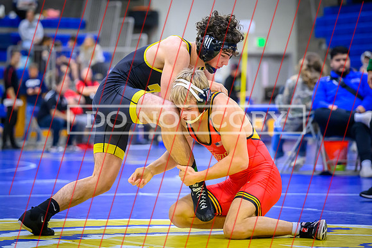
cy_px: 112
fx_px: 1471
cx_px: 162
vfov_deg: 9.6
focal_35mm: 142
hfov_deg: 14.4
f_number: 2.8
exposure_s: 1/640
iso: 5000
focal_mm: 110
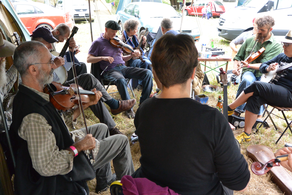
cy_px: 98
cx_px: 146
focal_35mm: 36
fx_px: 292
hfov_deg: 53.1
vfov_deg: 36.9
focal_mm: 13.6
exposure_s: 1/80
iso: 400
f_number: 4
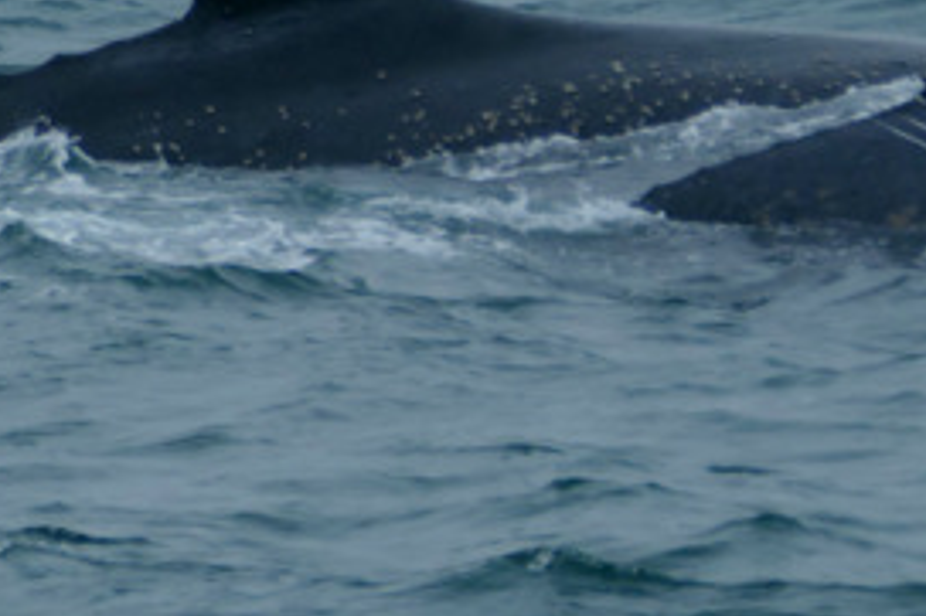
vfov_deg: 2.5
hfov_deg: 3.7
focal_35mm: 552
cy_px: 51
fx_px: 14190
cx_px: 810
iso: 125
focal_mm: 91.1
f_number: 4
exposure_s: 1/800
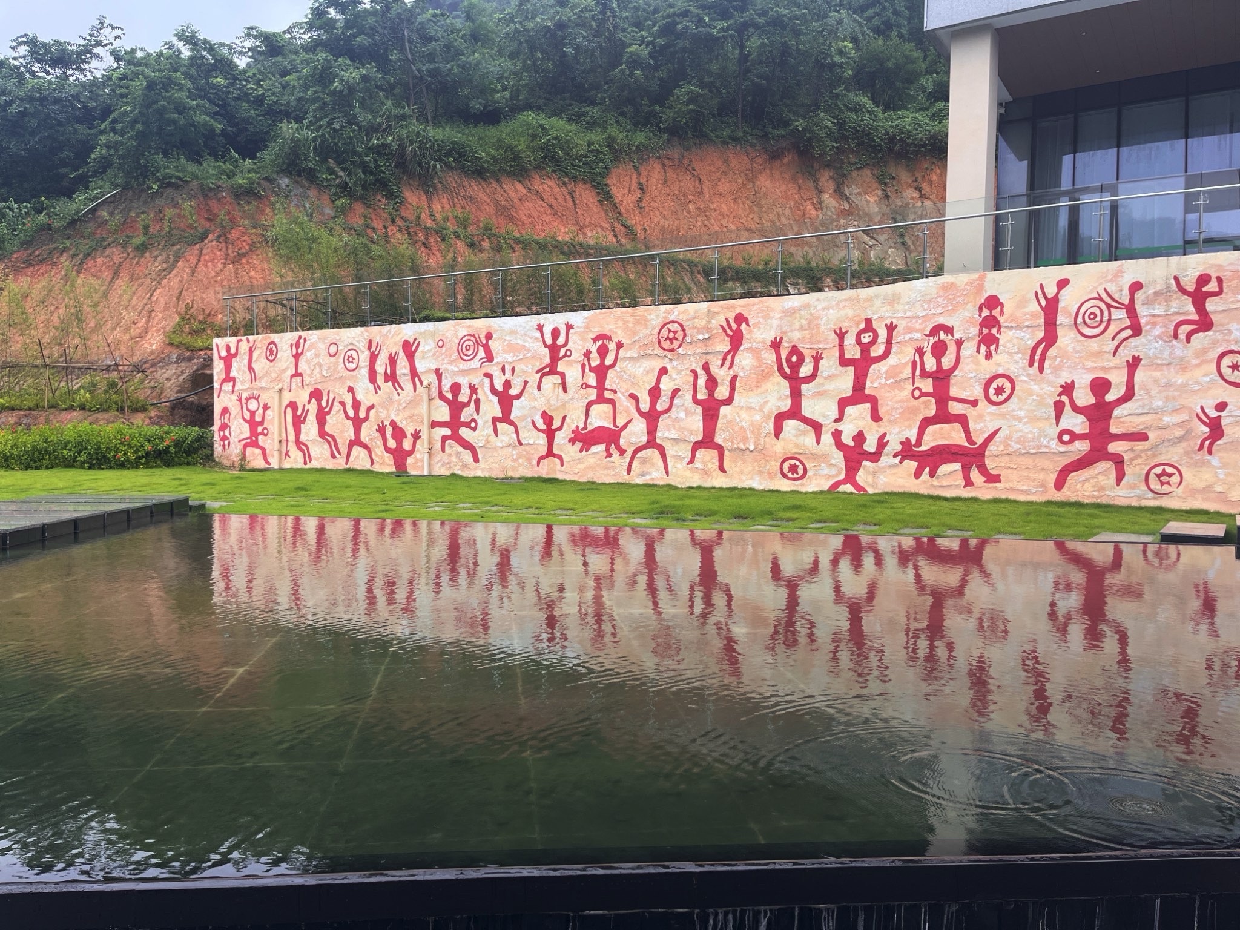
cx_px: 620
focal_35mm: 26
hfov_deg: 67.3
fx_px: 931
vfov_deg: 53.1
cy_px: 465
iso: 50
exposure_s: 1/380
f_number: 1.6
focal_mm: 5.1
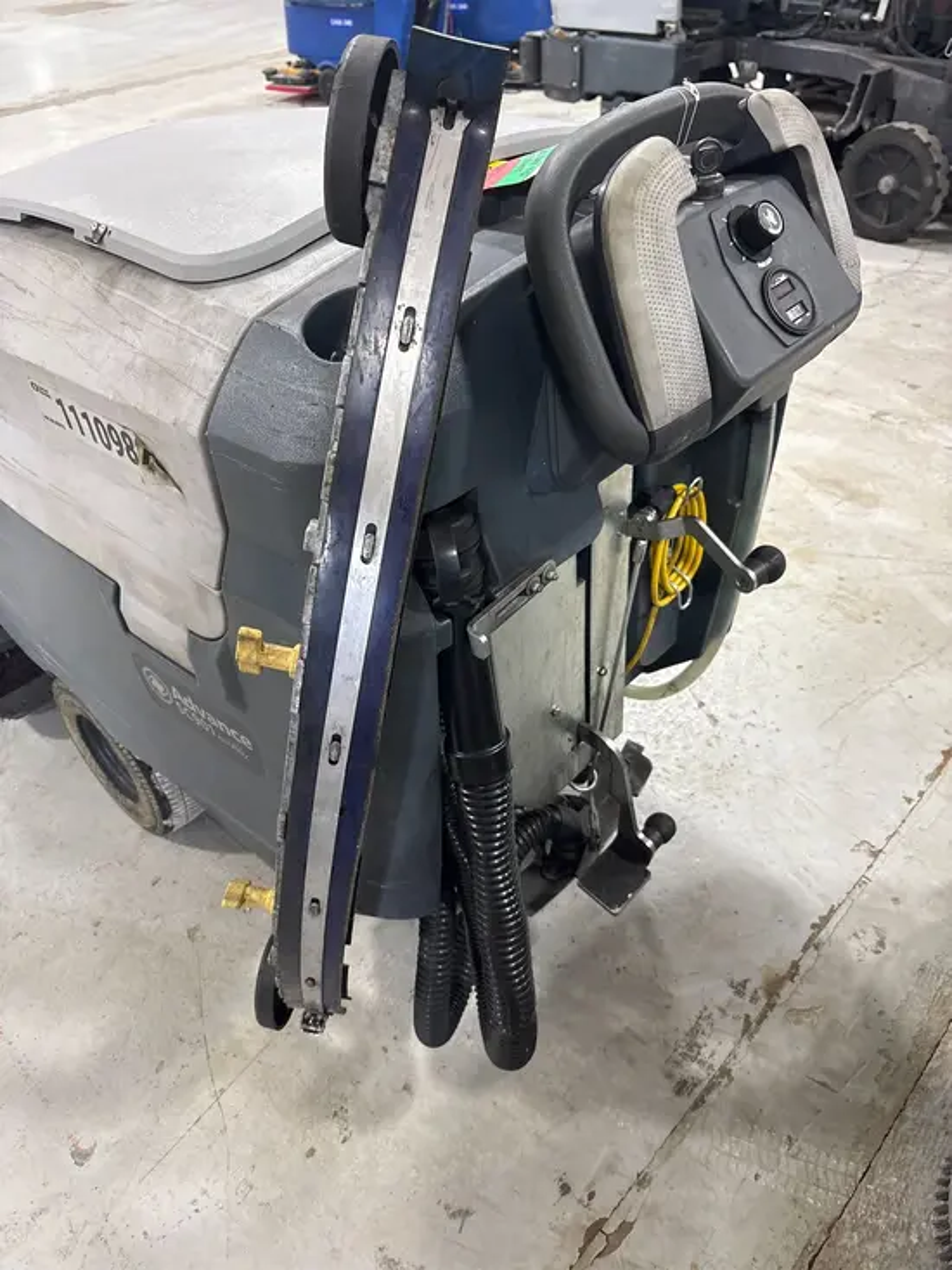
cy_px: 635
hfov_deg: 53.1
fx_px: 953
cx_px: 476
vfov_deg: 67.3
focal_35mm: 26
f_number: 1.6
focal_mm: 5.96
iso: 160
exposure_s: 1/60
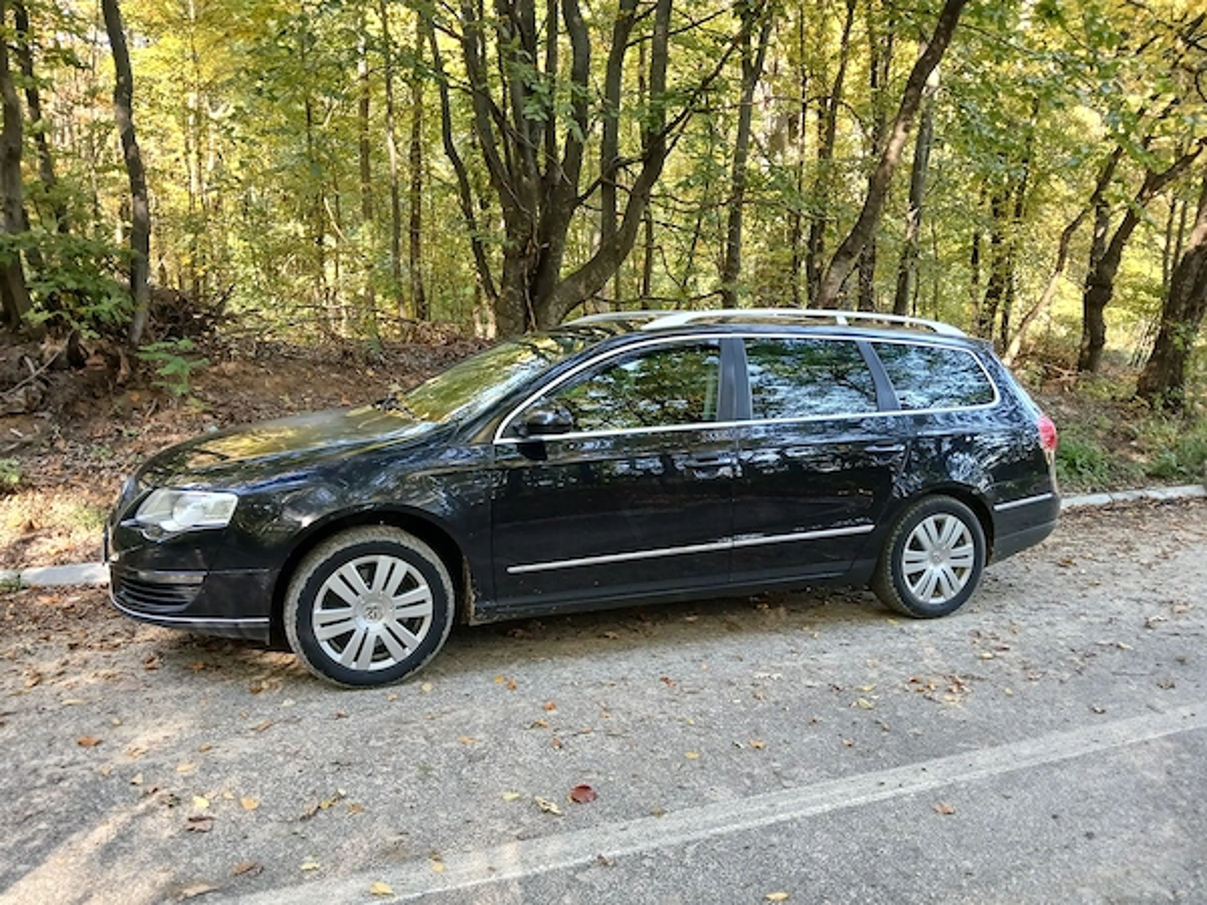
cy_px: 452
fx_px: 907
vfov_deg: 53.1
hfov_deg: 67.3
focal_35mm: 26
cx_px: 604
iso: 125
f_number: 1.8
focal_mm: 3.98
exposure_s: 1/50
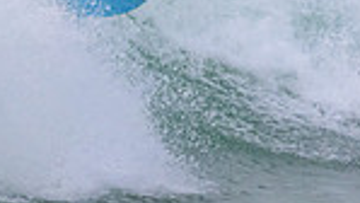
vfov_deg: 0.5
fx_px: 23323
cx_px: -123
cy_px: -94
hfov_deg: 0.9
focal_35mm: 2442
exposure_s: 1/2500
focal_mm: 400
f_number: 5.6
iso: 720
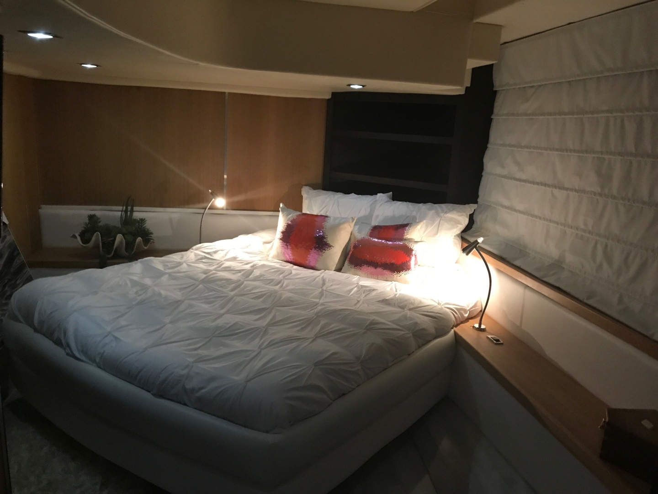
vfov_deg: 49.7
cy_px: 247
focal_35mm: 28
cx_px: 329
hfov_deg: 63.4
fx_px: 532
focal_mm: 3.99
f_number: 1.8
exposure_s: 1/7
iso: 100
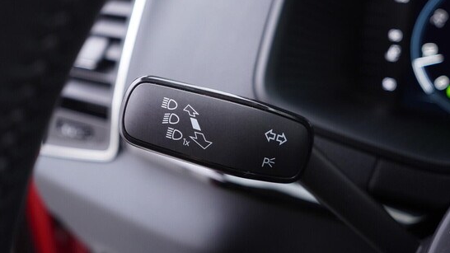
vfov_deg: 31.1
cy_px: 109
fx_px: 453
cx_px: 225
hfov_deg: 52.8
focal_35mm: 38
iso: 250
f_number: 2.8
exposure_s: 1/40
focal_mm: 24
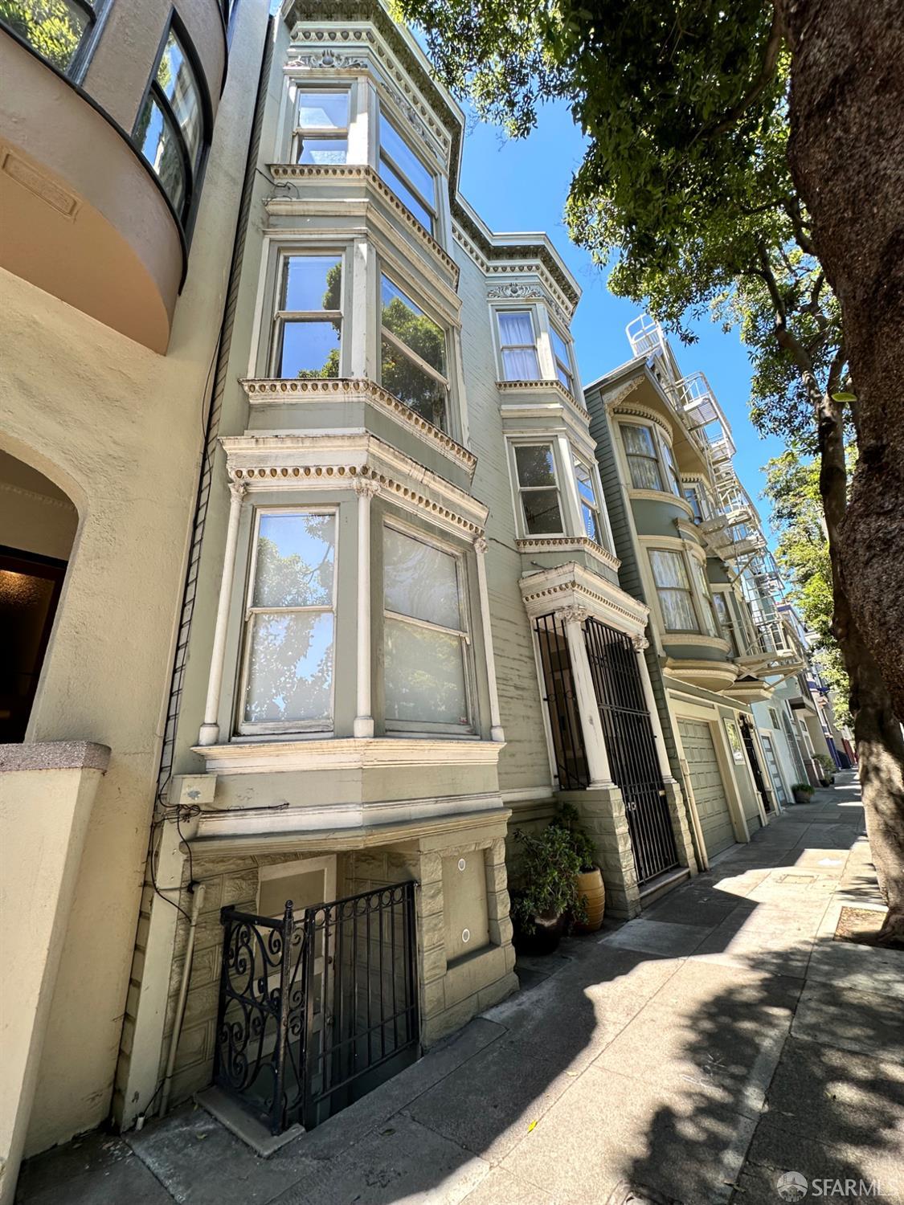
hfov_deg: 85.7
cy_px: 602
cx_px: 452
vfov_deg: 102.1
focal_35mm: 14
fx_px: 487
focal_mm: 2.22
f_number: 2.2
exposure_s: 1/166
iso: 40
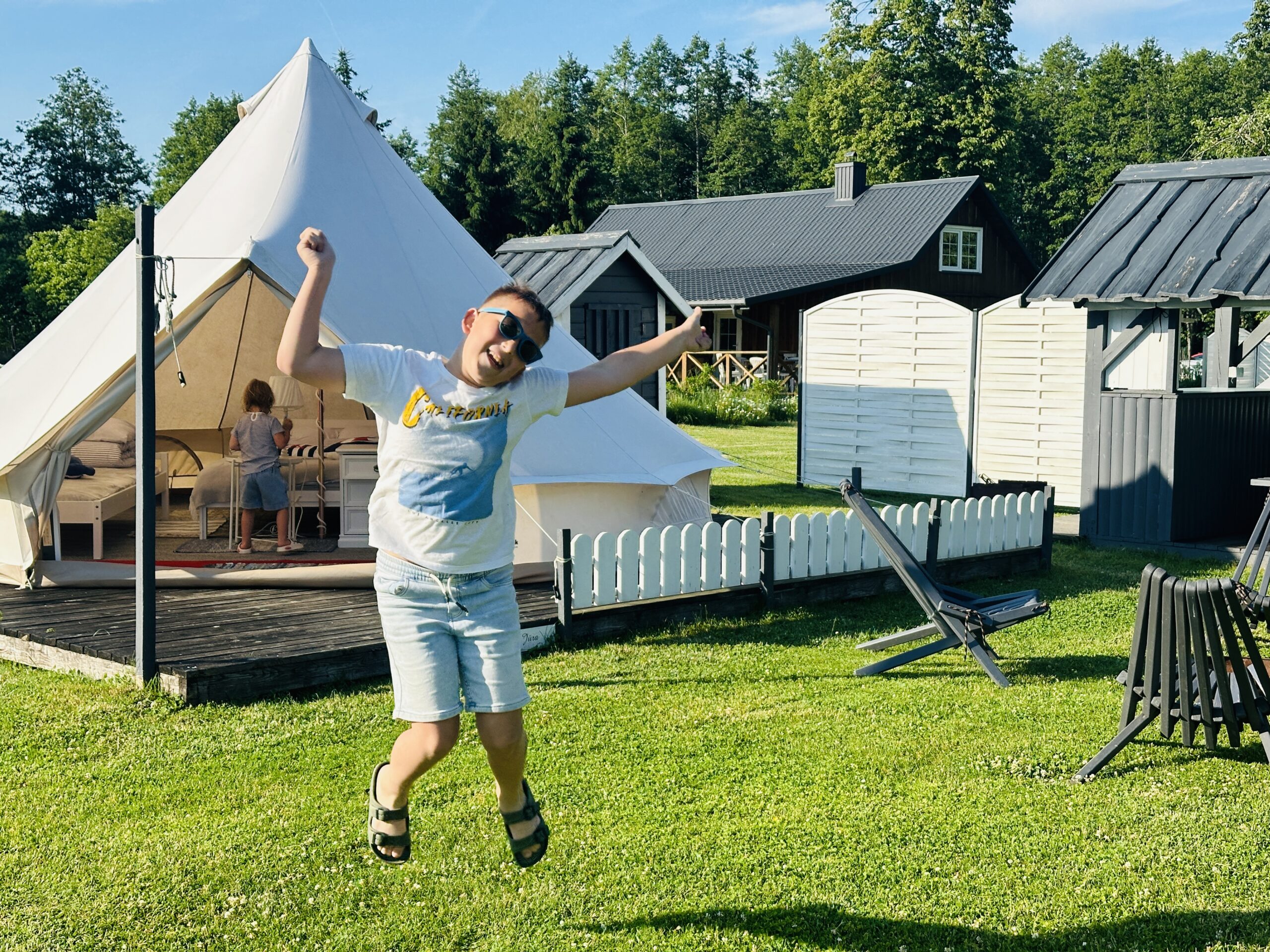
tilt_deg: -4.5
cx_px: 635
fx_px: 1761
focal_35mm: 48
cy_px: 476
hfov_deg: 39.7
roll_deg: -0.6
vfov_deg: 30.3
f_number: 1.78
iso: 64
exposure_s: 1/2667
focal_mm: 6.86
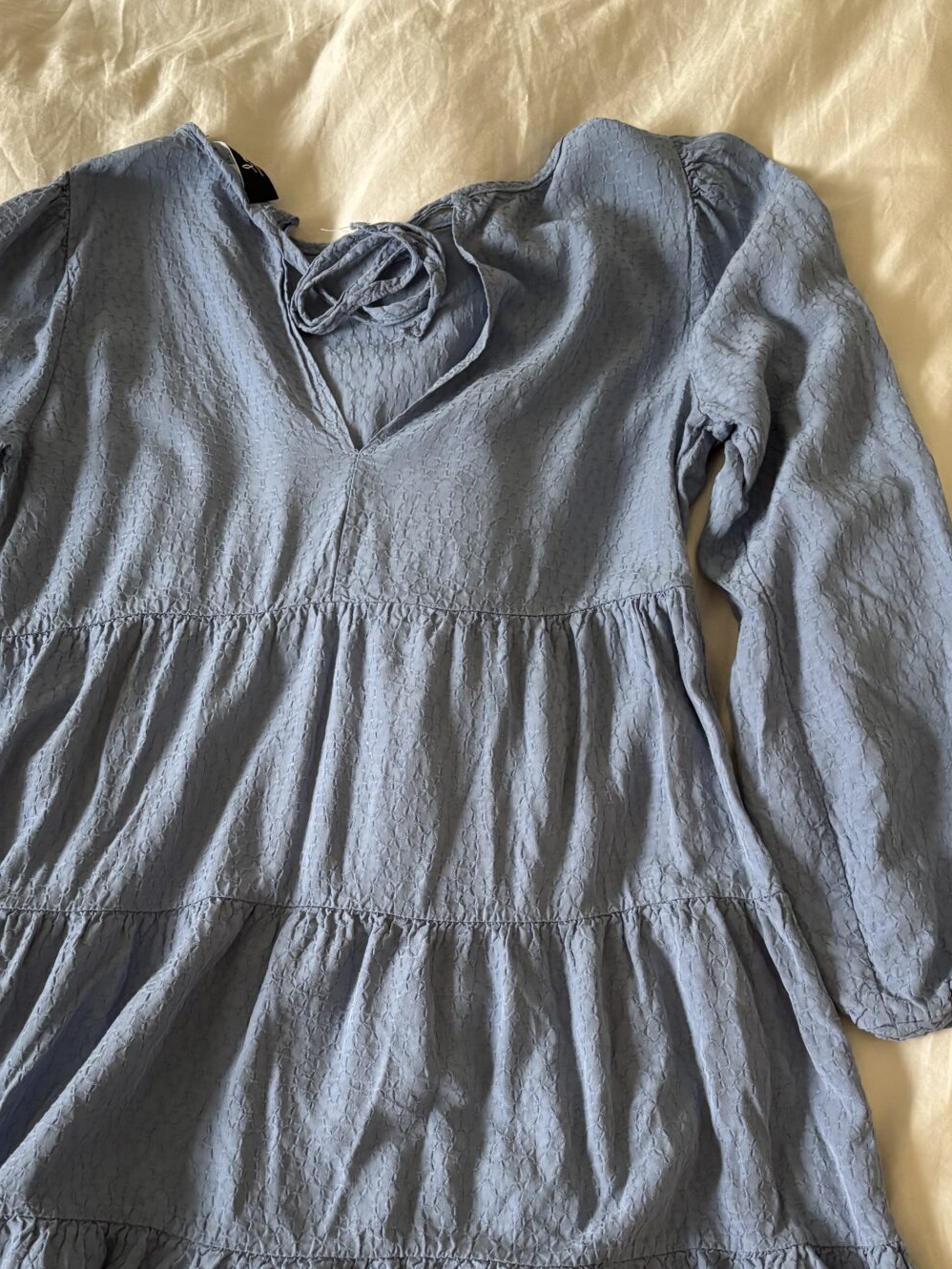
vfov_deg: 46.2
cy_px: 829
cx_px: 322
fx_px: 1467
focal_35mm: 40
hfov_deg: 35.6
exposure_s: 1/60
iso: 400
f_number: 1.6
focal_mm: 5.96
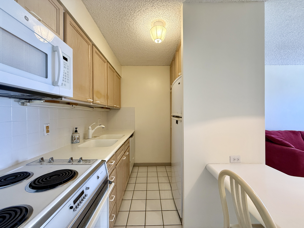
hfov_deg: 102.1
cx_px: 152
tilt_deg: +0.4
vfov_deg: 85.7
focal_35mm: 14
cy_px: 114
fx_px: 123
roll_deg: +0.7
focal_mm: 2.22
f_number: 2.2
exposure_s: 1/60
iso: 200
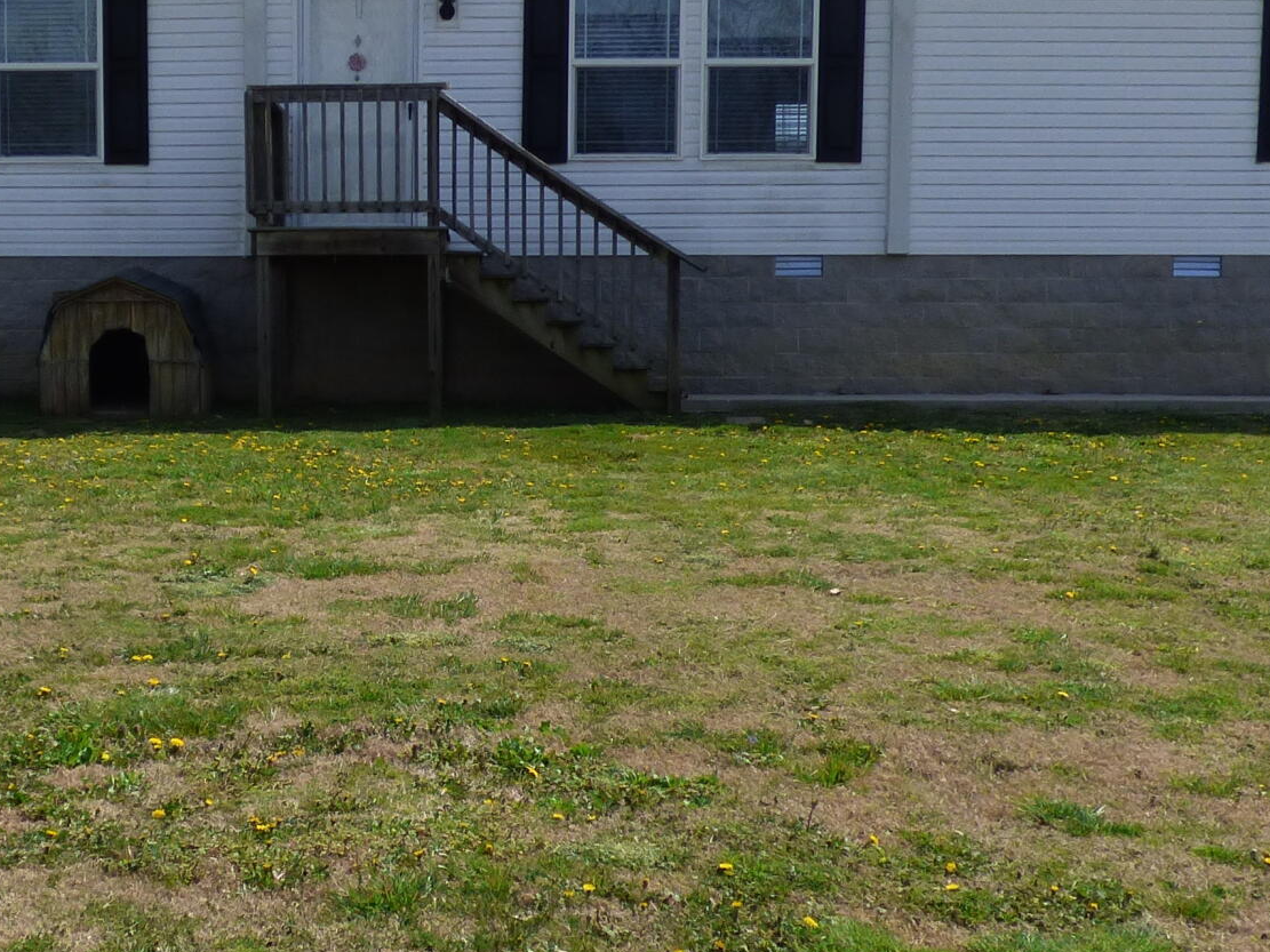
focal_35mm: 54
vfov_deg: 26.9
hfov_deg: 35.0
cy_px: 598
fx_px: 1981
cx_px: 368
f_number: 2.8
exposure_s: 1/2000
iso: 100
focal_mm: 3.58
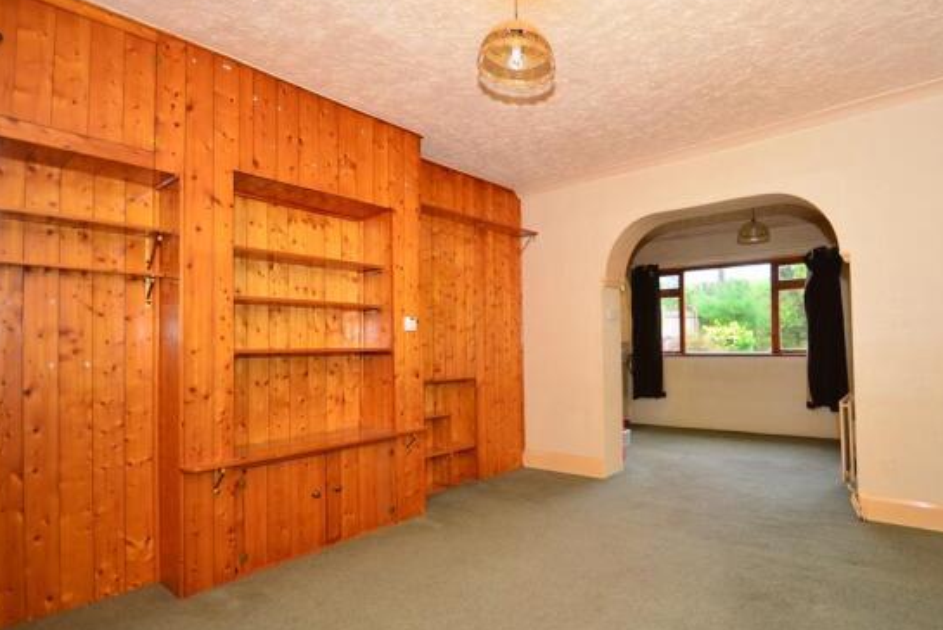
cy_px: 320
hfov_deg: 89.0
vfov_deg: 67.4
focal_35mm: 18
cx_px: 557
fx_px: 472
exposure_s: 1/15
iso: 200
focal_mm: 10
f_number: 5
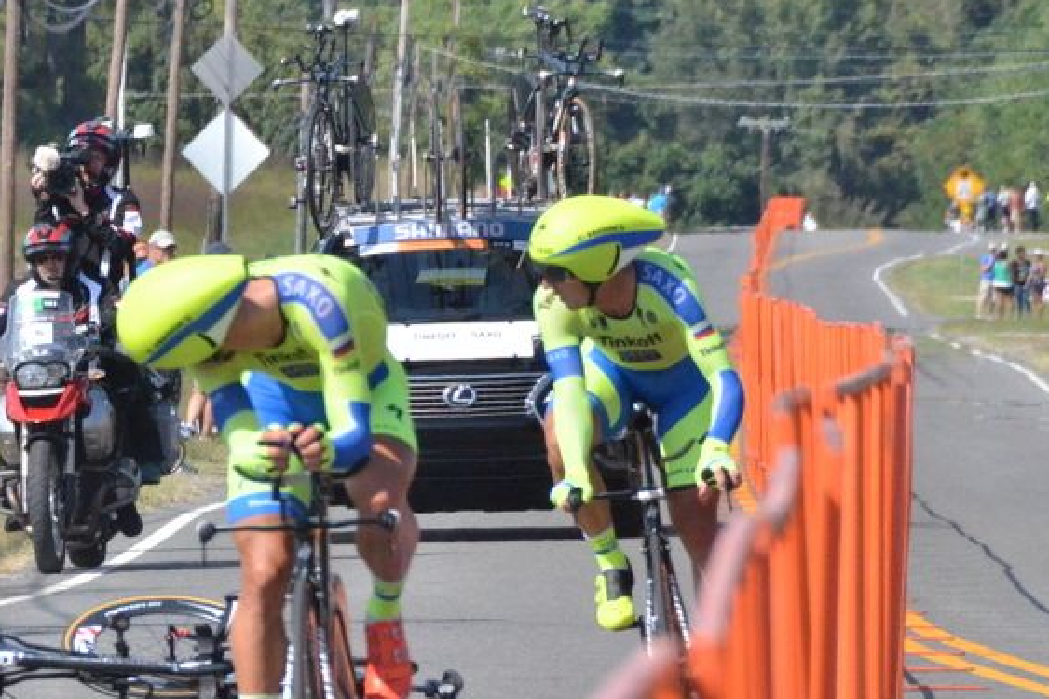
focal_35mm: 638
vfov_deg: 2.2
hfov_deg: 3.2
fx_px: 18584
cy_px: 517
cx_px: -4
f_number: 10
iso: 3200
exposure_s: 1/6400
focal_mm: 200
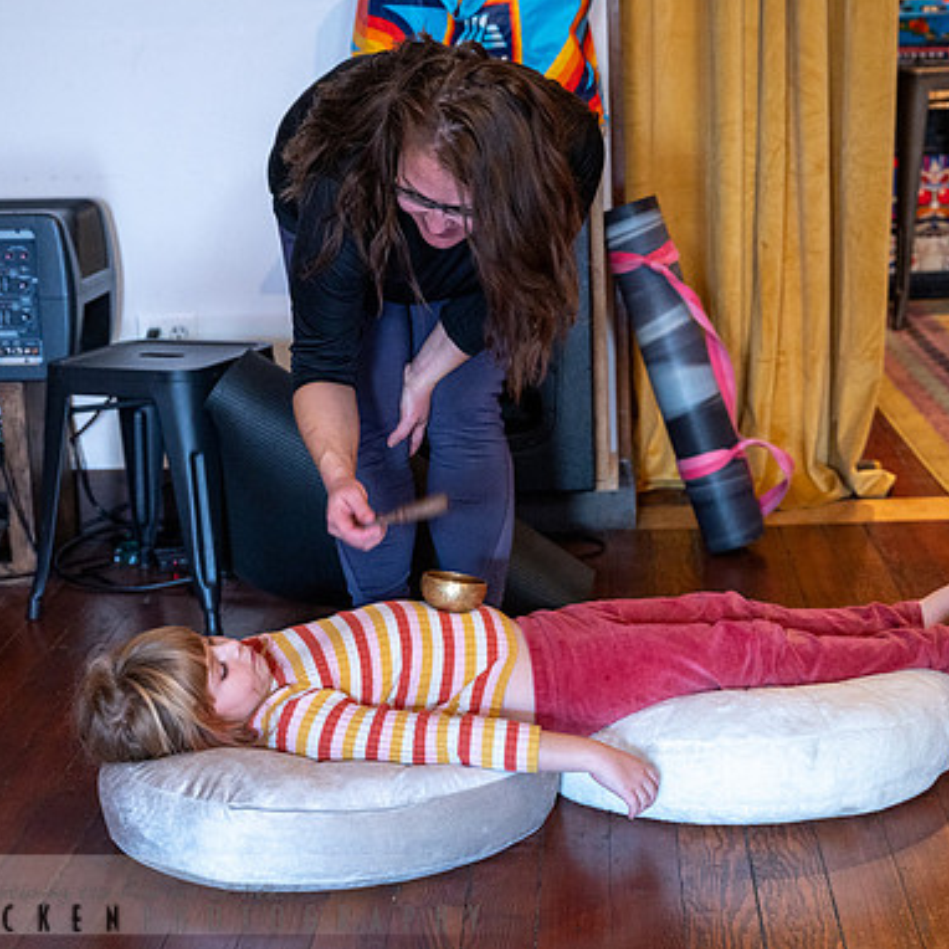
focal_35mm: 67
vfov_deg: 25.7
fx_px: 2078
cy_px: 472
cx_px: 566
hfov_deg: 25.7
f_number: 4
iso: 3200
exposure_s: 1/80
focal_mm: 52
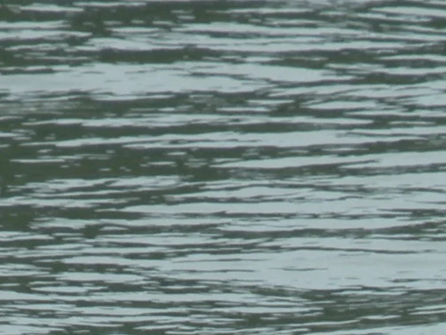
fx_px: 28358
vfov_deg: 0.7
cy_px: 733
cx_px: 126
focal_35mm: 2201
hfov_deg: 0.9
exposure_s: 1/290
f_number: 5.6
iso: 64
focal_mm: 84.2
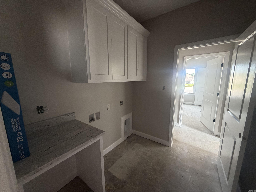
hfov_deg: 102.1
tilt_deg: -9.5
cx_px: 128
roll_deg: +0.8
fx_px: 104
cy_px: 96
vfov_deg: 85.7
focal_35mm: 14
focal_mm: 2.22
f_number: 2.2
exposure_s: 1/94
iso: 320
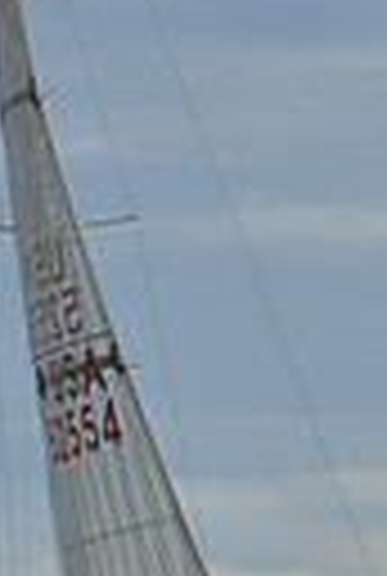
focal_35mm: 316
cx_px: 259
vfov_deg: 6.5
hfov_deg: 4.4
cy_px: 446
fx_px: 5068
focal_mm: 70
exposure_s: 1/640
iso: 200
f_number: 7.1
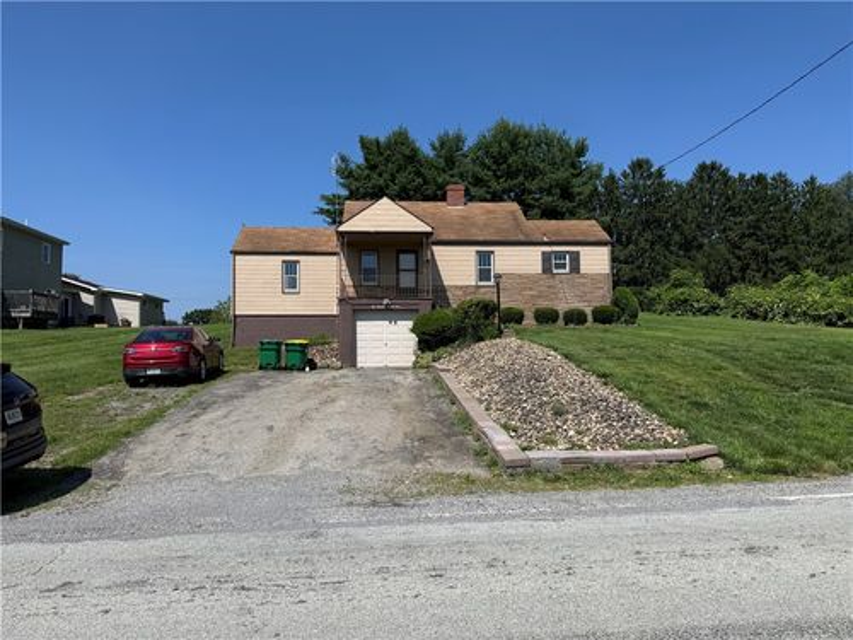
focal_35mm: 24
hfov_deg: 71.6
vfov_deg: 56.8
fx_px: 591
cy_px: 320
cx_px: 426
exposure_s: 1/6173
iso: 80
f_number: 1.78
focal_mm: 6.76
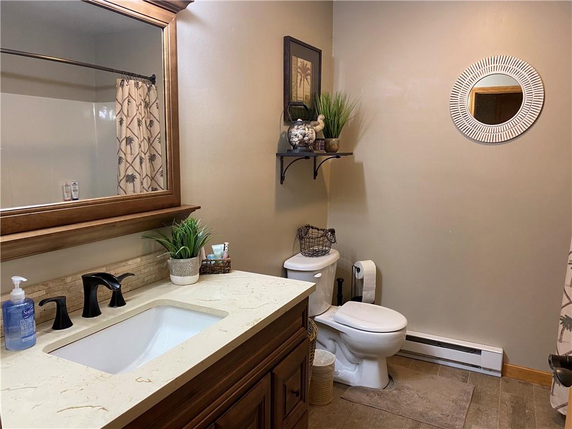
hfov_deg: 67.3
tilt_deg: -7.6
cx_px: 286
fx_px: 430
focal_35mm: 26
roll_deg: -0.4
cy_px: 214
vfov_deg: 53.1
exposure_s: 1/60
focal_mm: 4.25
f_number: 1.8
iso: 160
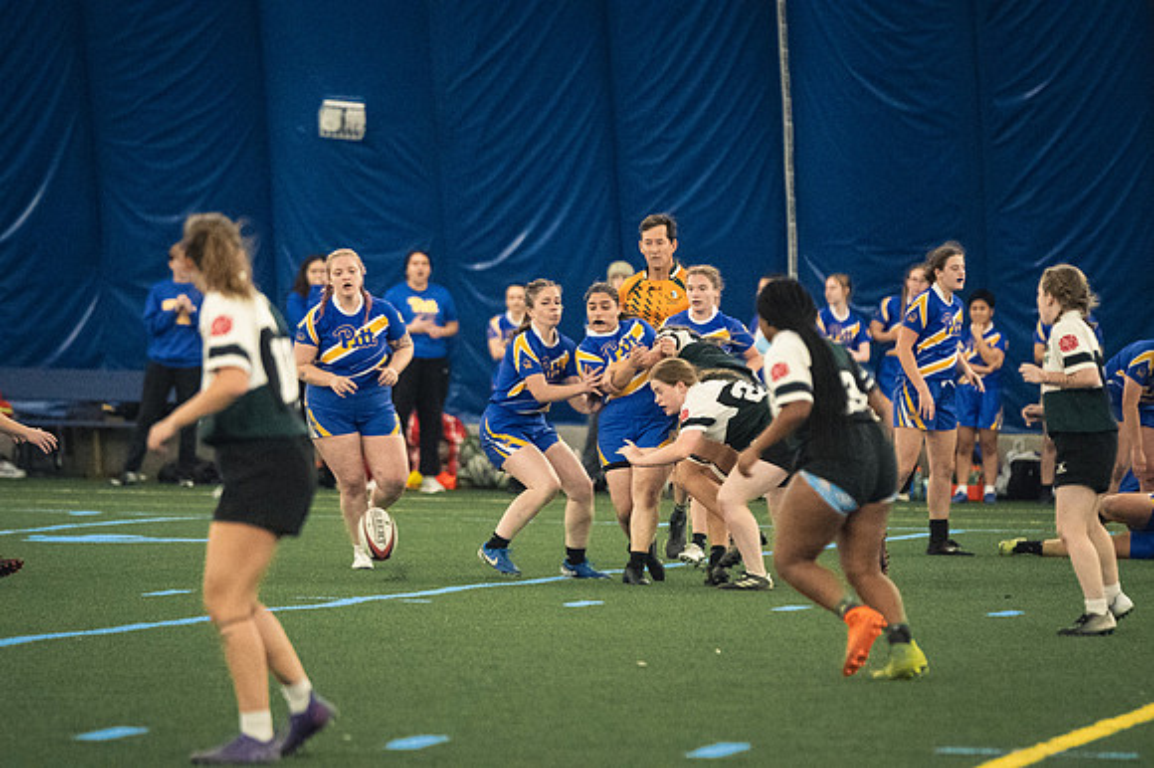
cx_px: 577
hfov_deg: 6.9
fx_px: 9611
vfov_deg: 4.6
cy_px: 384
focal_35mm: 300
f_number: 2.8
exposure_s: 1/500
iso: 12800
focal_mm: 200
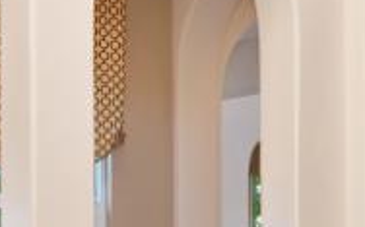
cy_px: 289
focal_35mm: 114
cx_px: 330
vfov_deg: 11.2
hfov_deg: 18.0
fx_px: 1133
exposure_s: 1/80
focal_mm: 14
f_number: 4.5
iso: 1000
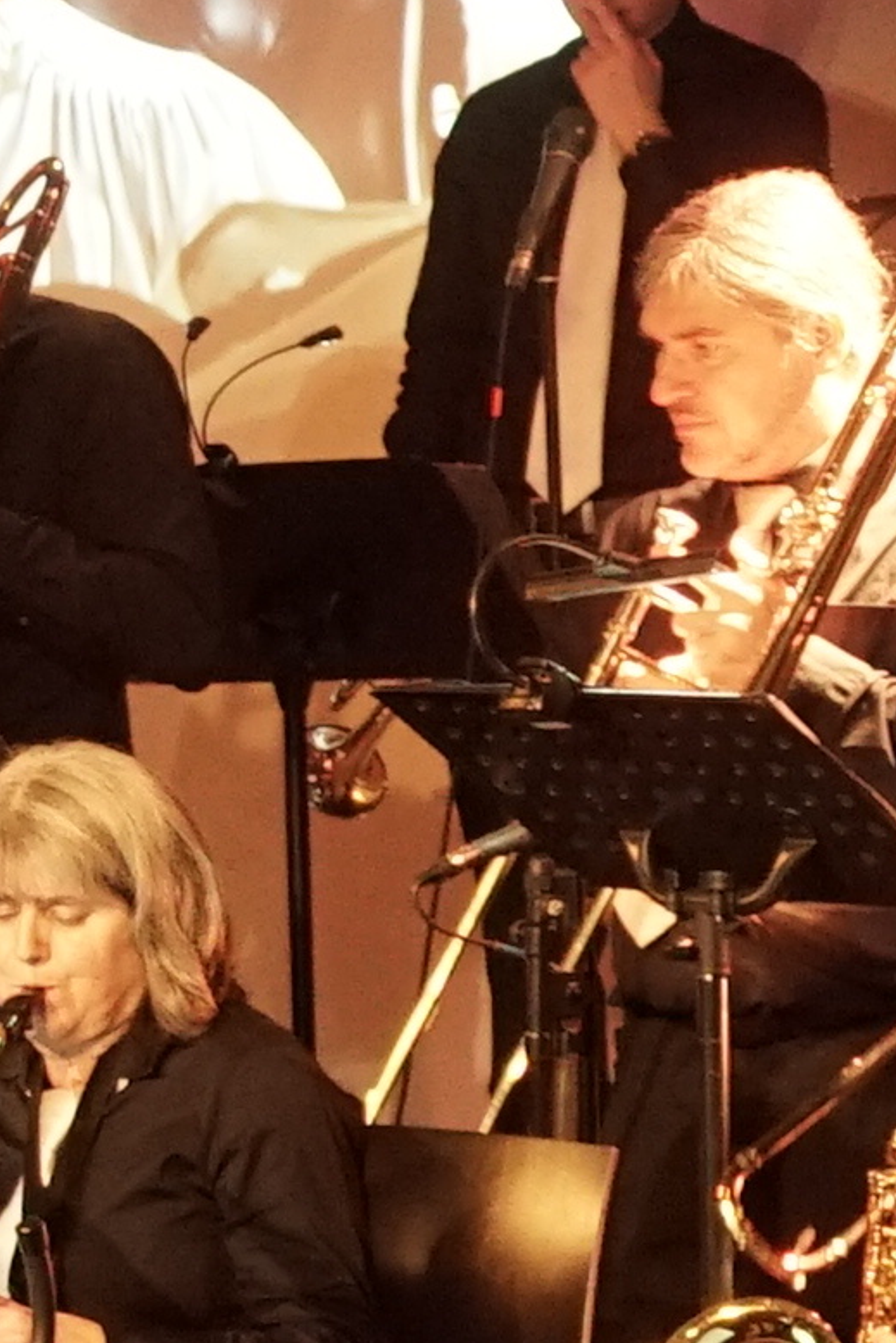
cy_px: 651
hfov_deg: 5.6
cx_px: -1977
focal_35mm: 229
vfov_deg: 9.0
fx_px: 8545
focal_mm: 42
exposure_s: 1/80
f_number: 5.6
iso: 5000
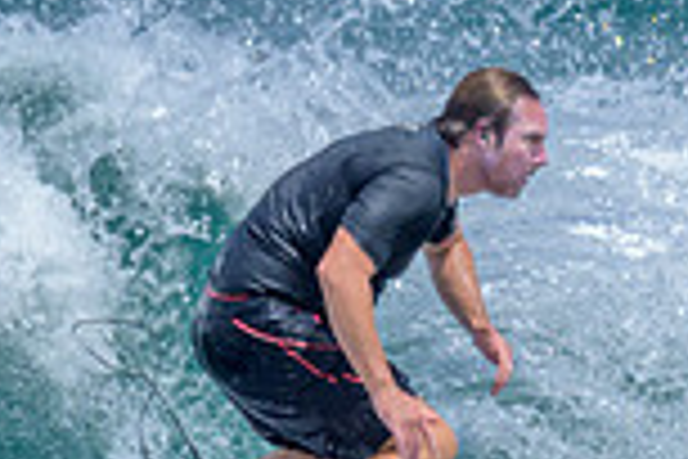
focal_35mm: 3731
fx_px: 71298
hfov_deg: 0.6
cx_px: 549
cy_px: 421
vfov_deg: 0.4
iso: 320
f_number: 6.3
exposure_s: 1/2500
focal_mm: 800
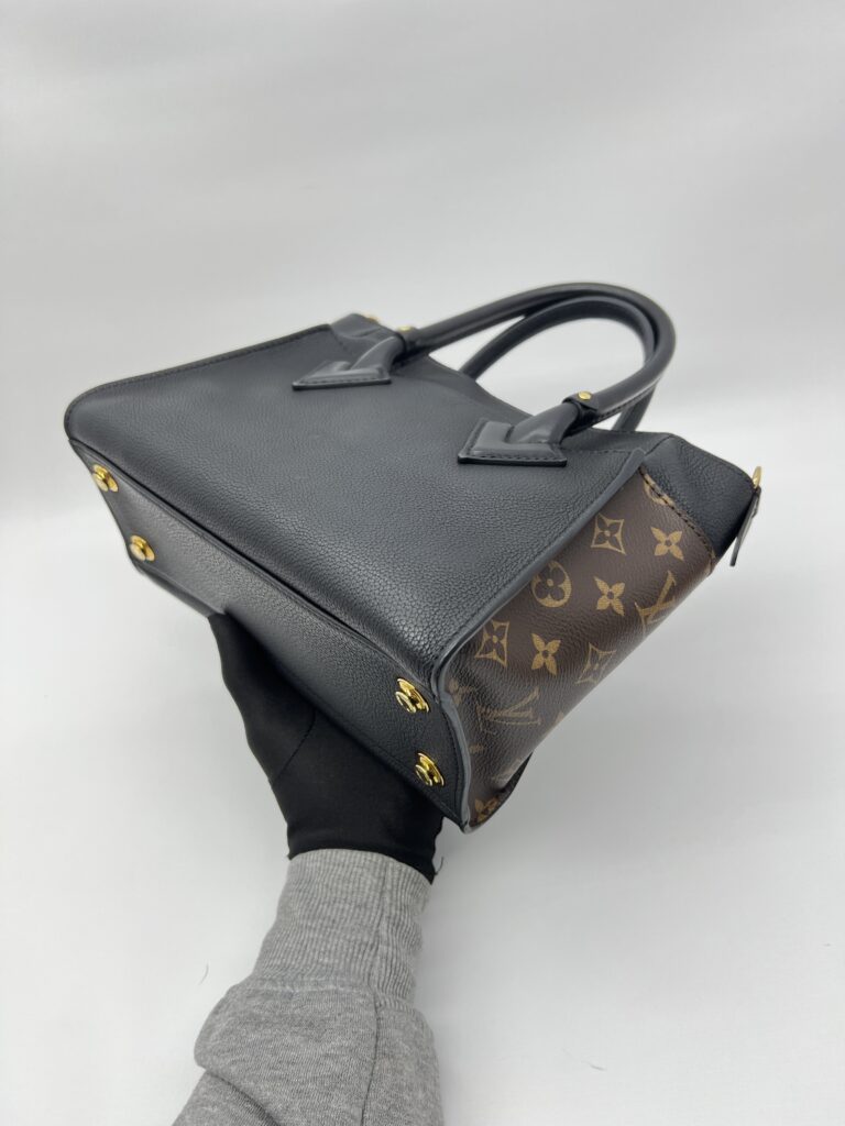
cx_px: 422
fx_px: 846
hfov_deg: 53.1
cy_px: 563
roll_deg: +12.5
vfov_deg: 67.3
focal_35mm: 26
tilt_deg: -38.4
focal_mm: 5.7
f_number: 1.5
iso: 50
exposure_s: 1/100
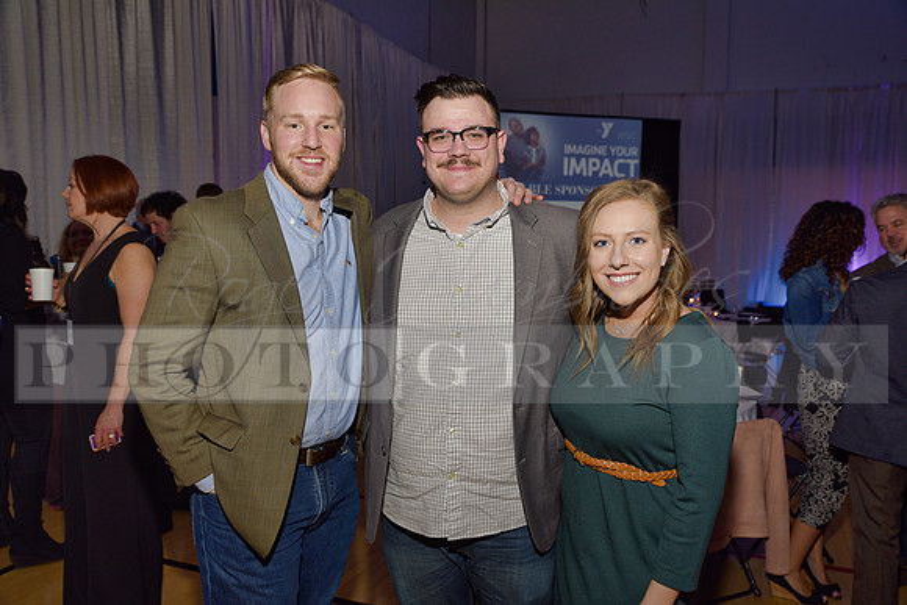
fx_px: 781
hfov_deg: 60.3
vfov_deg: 42.3
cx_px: 454
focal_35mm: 31
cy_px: 302
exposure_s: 1/60
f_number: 5
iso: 200
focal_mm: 31
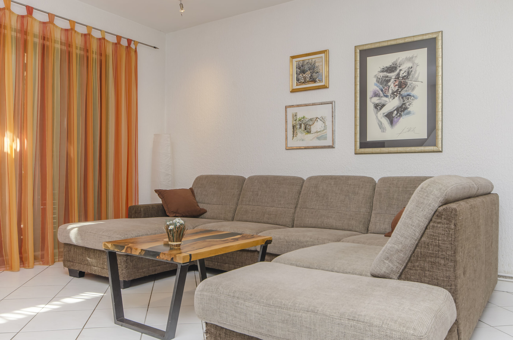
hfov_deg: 62.0
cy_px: 170
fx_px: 427
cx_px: 256
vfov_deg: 43.4
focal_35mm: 30
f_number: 7.1
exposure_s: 1/100
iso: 160
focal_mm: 20
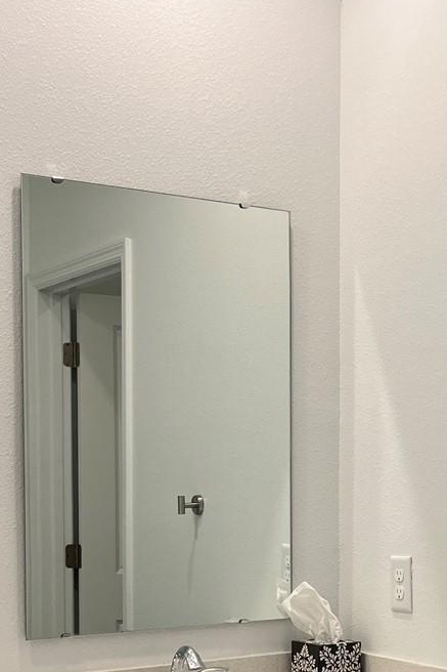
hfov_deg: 20.3
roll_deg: -0.1
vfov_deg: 29.9
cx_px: 376
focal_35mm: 66
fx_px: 1230
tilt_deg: -2.4
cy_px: 524
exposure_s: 1/120
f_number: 1.6
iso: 64
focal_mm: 5.1
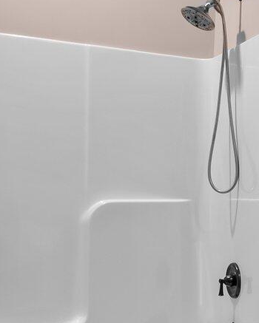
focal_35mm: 64
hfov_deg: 18.0
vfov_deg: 29.4
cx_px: 490
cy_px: 205
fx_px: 613
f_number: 5.6
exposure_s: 1/2.5
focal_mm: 7
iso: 200
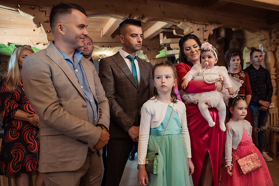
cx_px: 158
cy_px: 100
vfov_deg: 47.5
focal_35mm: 27
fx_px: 211
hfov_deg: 66.6
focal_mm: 24
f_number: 2.8
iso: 1250
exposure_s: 1/125
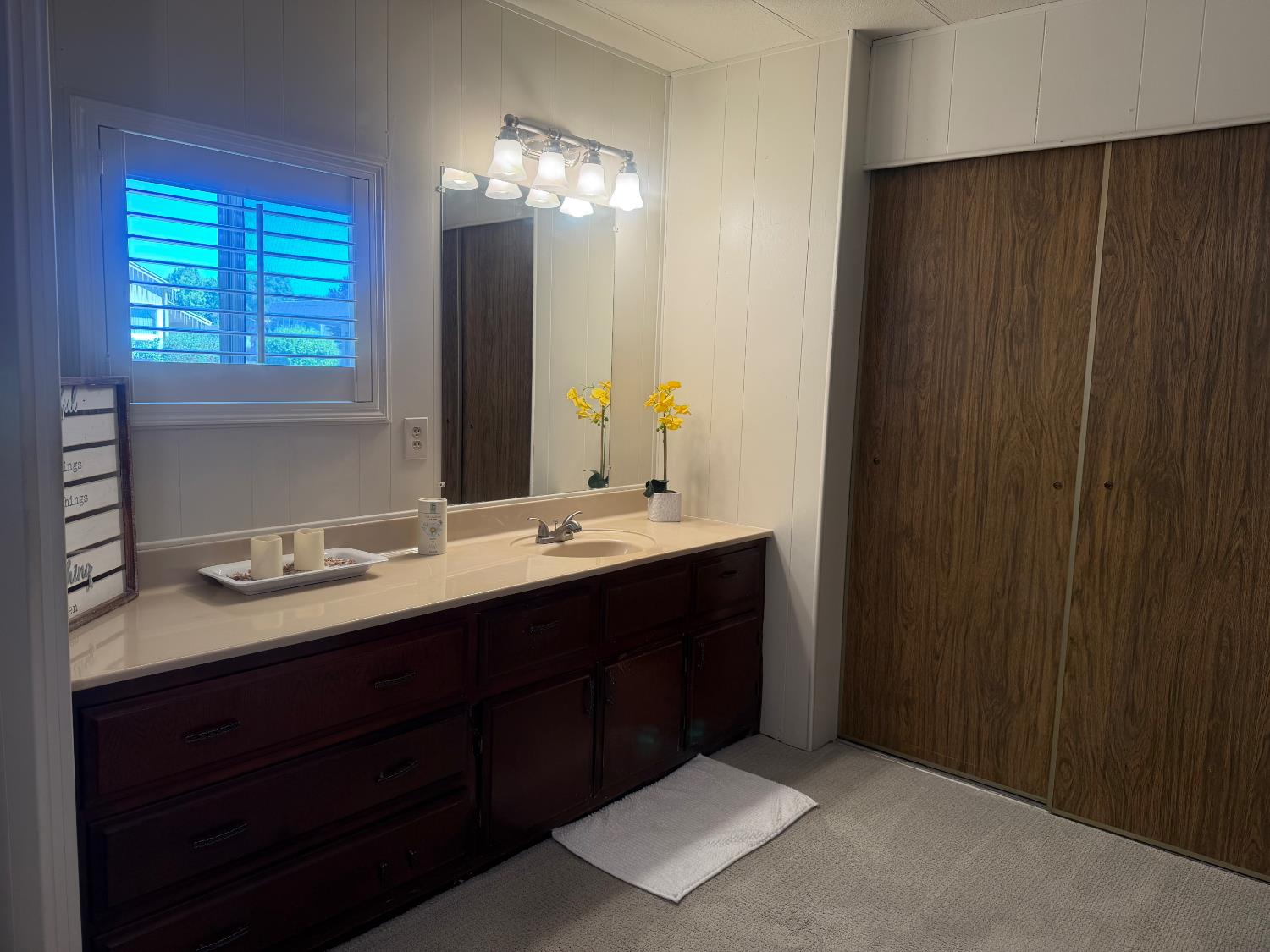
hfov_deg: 71.6
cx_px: 635
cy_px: 476
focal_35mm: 24
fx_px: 881
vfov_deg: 56.8
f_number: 1.78
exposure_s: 1/138
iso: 80
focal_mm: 6.76
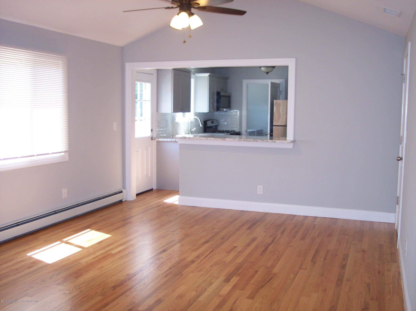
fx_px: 456
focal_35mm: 38
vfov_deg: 37.7
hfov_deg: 49.0
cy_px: 156
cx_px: 208
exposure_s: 1/60
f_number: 2.8
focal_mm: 8
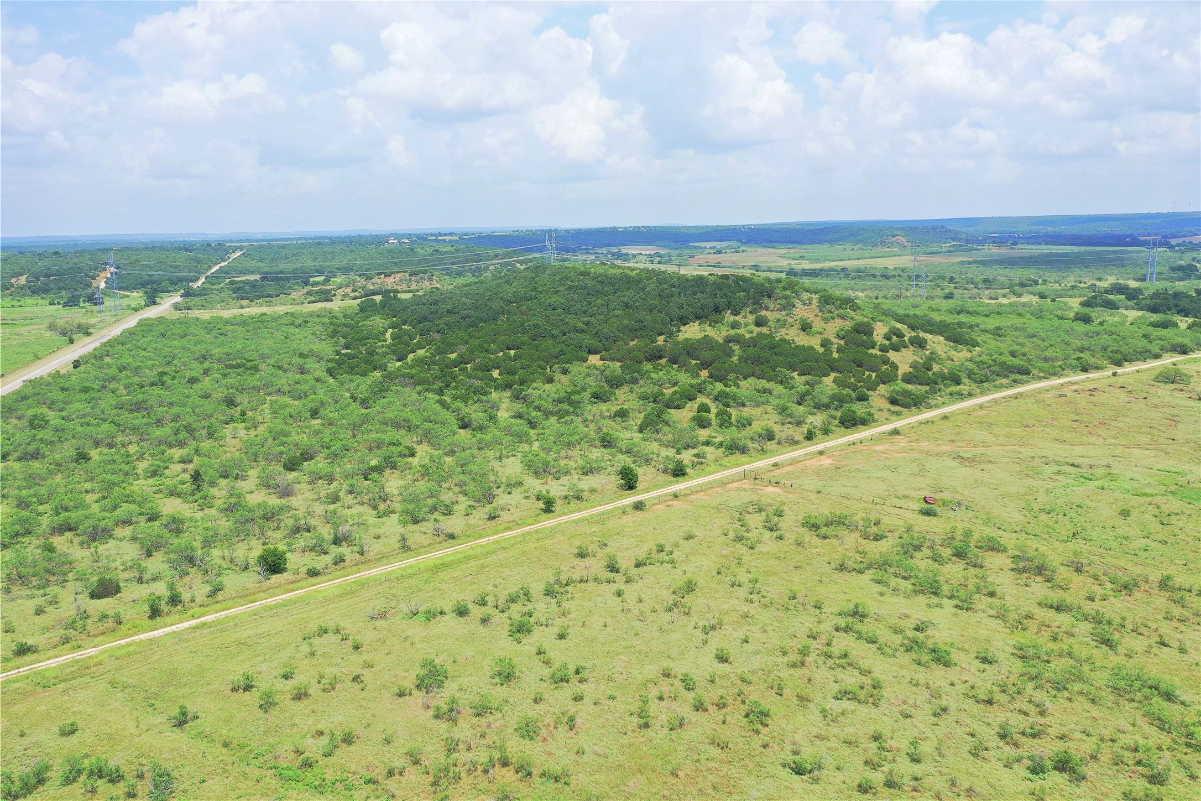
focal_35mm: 28
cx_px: 600
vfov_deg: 46.4
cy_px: 400
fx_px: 934
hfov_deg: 65.5
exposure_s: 1/500
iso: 100
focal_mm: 10.26
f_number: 5.6
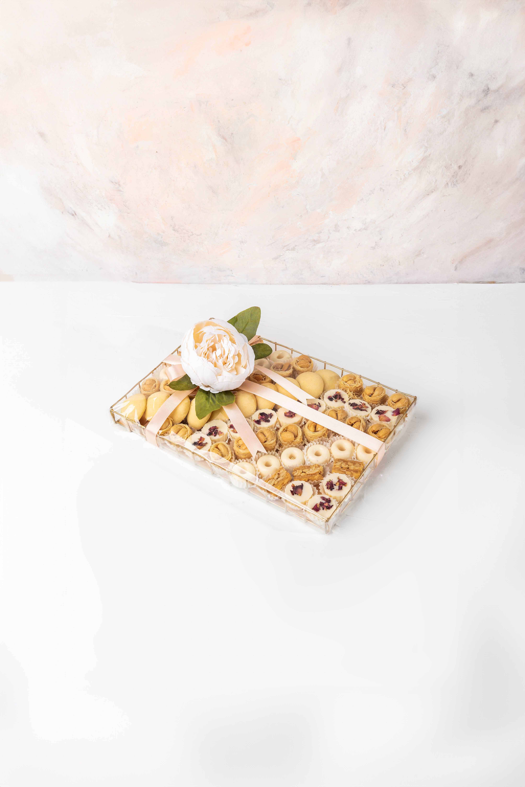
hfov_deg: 30.5
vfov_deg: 44.5
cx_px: 262
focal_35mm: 44
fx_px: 962
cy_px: 394
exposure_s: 1/125
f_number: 9
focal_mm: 44
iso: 100
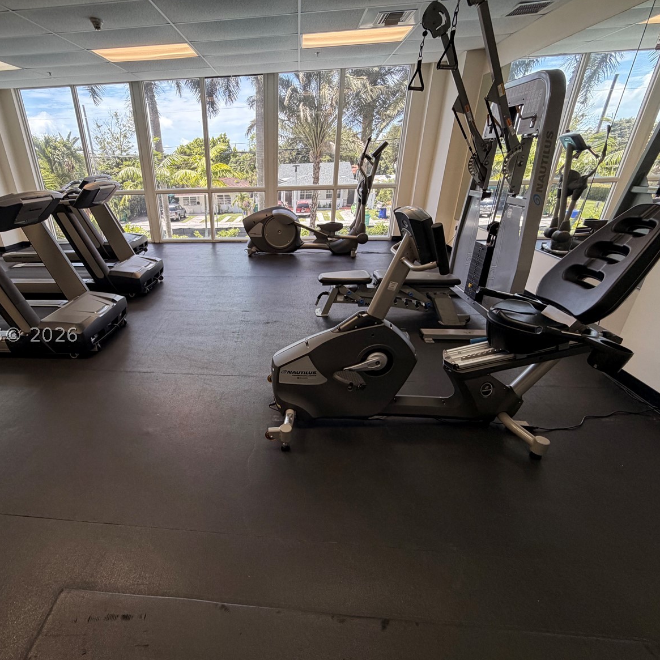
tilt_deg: -25.3
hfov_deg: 82.5
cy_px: 335
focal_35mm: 17
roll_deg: +2.6
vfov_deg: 84.0
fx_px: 367
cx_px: 252
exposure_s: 1/120
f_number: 2.2
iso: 160
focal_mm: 2.22
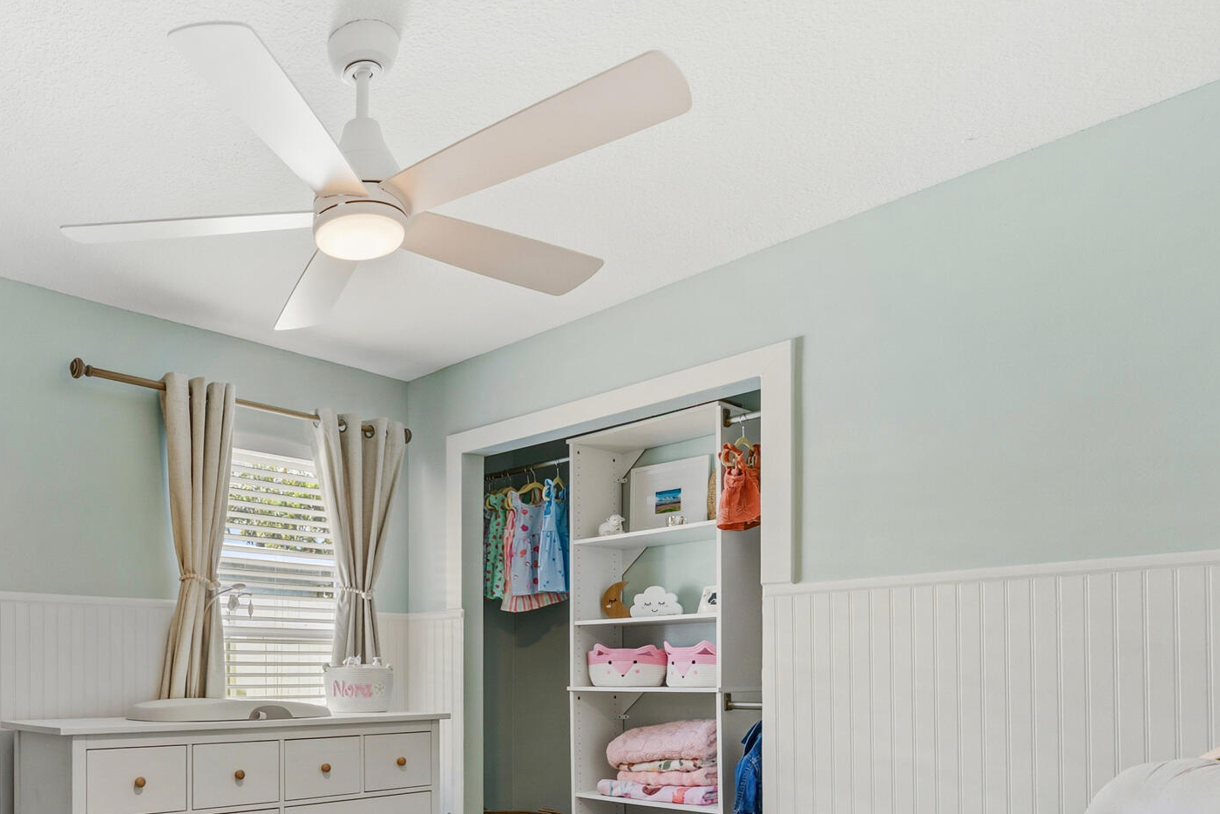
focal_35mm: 25
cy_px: 659
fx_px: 847
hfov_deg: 65.2
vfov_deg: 48.2
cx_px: 248
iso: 250
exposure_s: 1/4
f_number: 5.6
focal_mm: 14
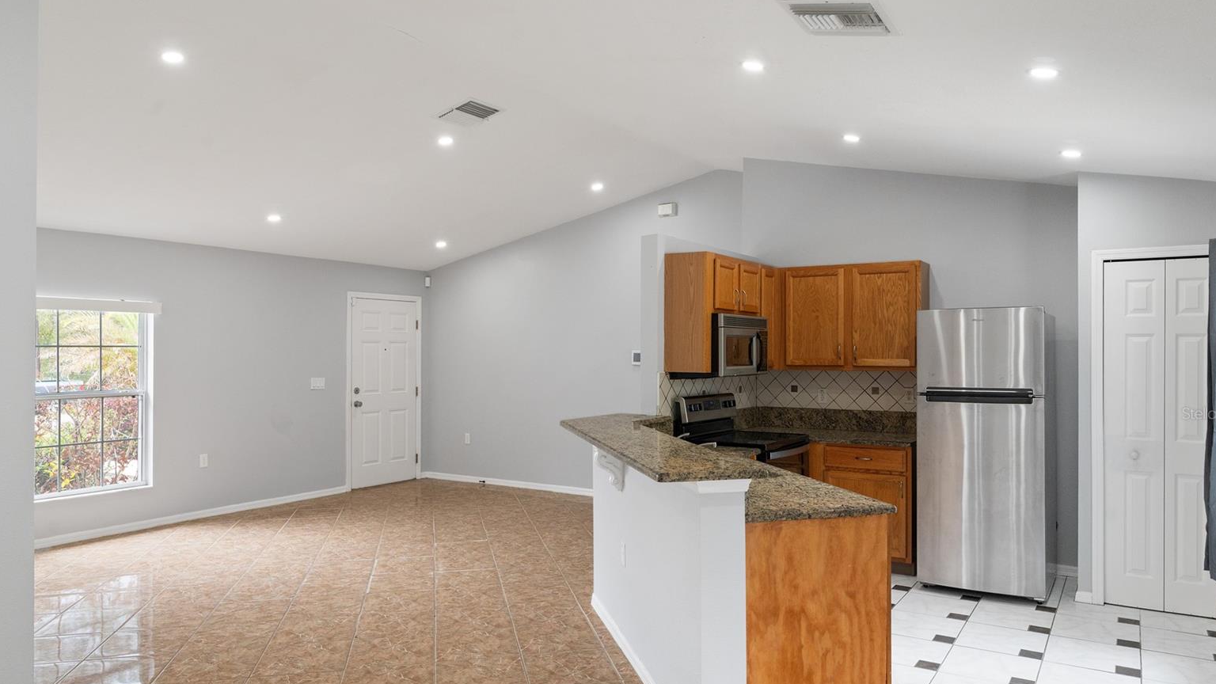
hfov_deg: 76.3
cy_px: 413
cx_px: 619
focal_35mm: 24
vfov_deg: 47.4
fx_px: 774
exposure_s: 1/20
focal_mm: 22
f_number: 8
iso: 640
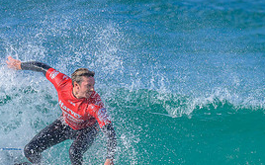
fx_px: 17506
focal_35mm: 2426
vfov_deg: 0.5
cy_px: 147
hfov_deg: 0.9
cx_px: 119
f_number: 6.3
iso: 360
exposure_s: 1/2000
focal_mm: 800
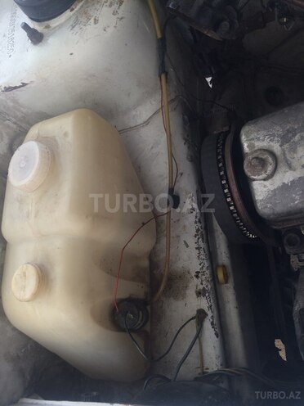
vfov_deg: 61.7
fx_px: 340
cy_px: 203
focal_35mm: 29
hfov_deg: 48.2
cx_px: 152
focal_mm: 4.15
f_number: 2.2
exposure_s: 1/50
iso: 40
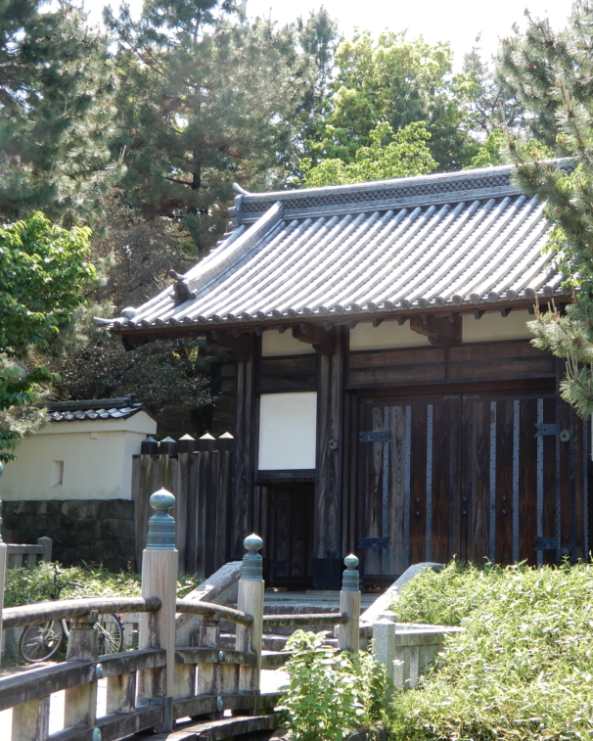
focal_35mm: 66
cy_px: 369
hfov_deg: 22.9
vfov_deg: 28.7
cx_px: 442
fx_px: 1447
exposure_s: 1/125
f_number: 4
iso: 80
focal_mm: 8.9
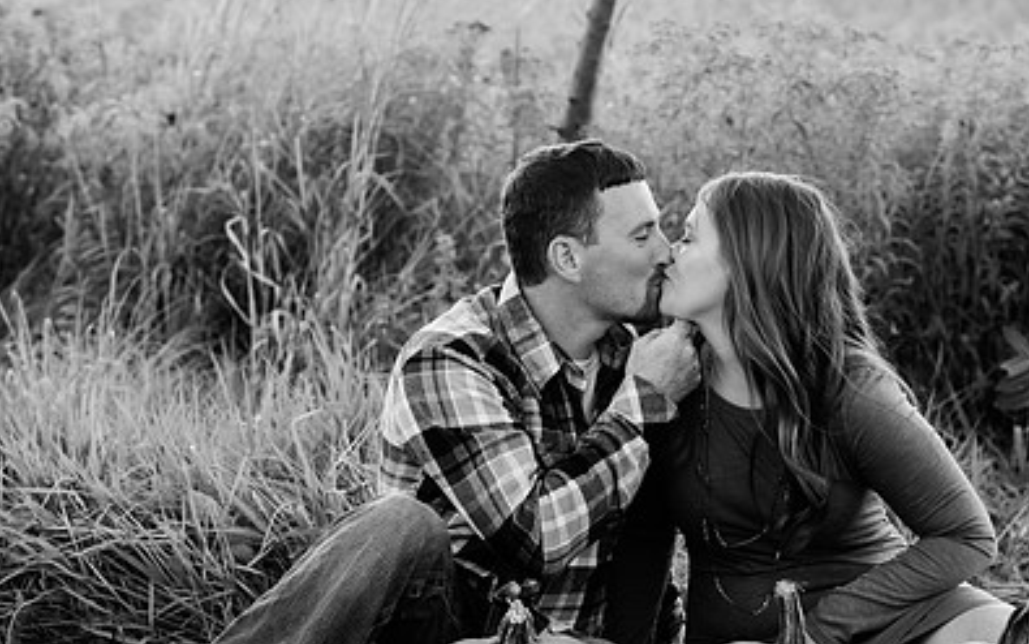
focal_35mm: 127
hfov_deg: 16.4
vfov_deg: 10.3
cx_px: 651
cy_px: 461
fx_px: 3562
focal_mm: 85
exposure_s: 1/250
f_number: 4.5
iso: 400
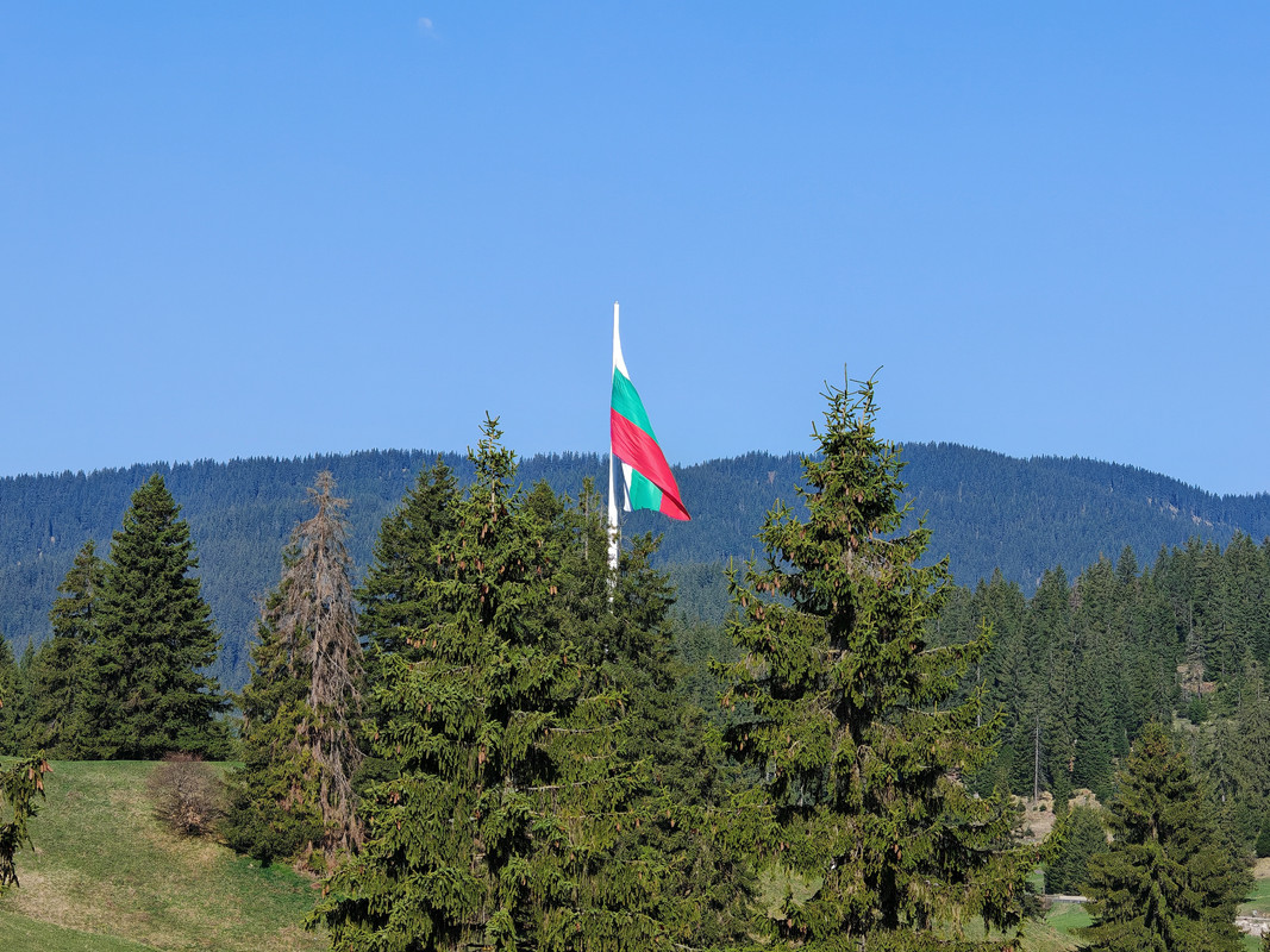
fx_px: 4952
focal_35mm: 135
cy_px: 476
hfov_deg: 14.6
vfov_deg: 11.0
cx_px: 635
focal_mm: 15.38
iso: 100
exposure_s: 1/620
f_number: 2.6
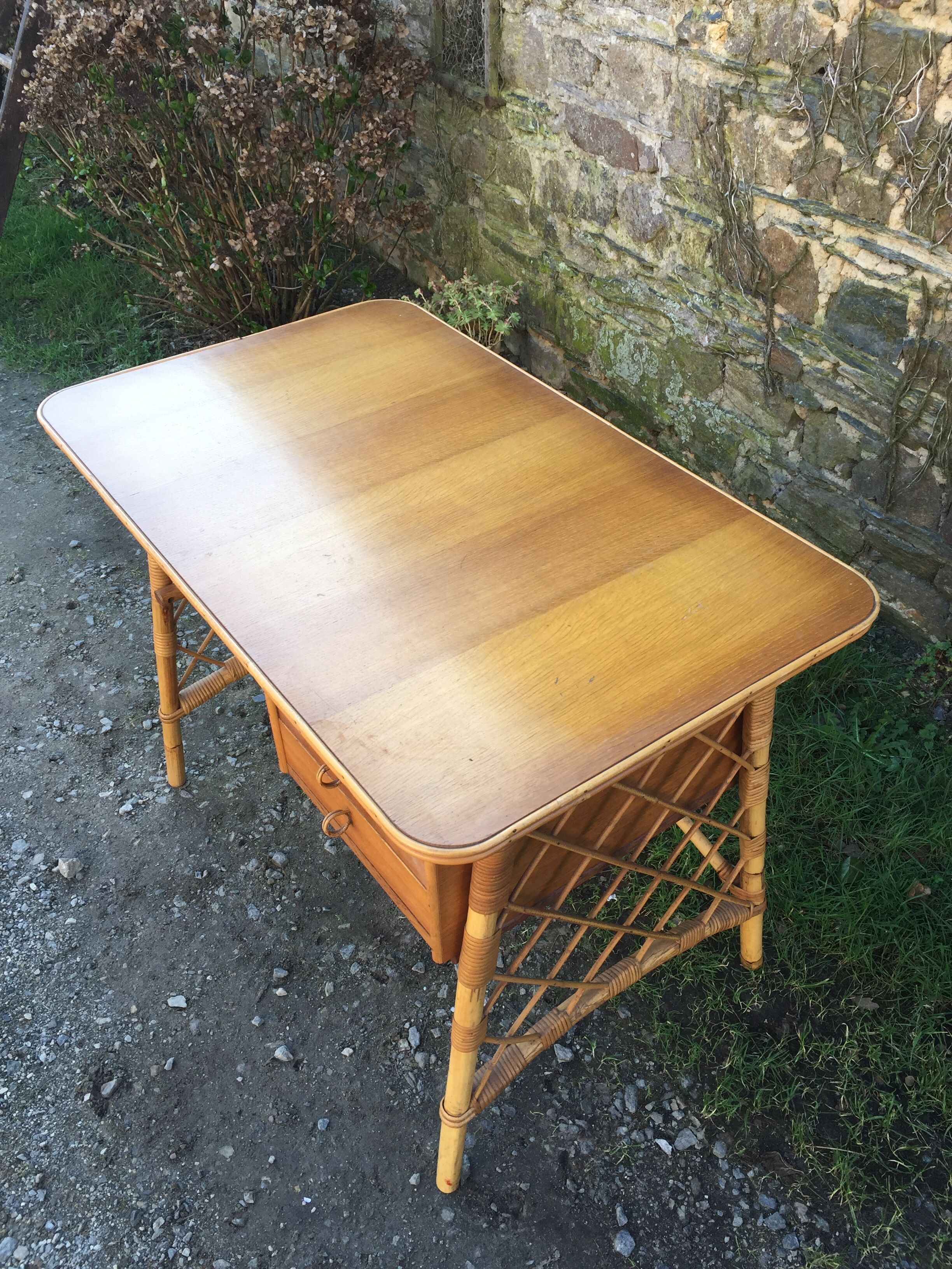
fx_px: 1063
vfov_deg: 61.7
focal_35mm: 29
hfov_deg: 48.2
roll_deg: +2.3
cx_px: 476
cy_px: 634
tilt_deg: -38.5
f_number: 2.2
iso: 32
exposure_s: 1/196
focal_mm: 4.15
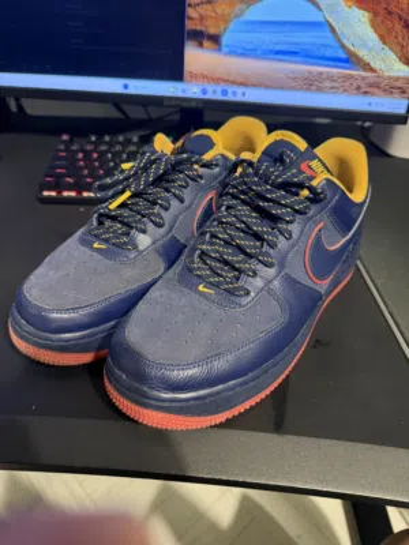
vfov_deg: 71.6
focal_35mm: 24
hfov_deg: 56.8
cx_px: 204
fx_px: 378
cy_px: 272
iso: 800
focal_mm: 6.76
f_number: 1.78
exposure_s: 1/40
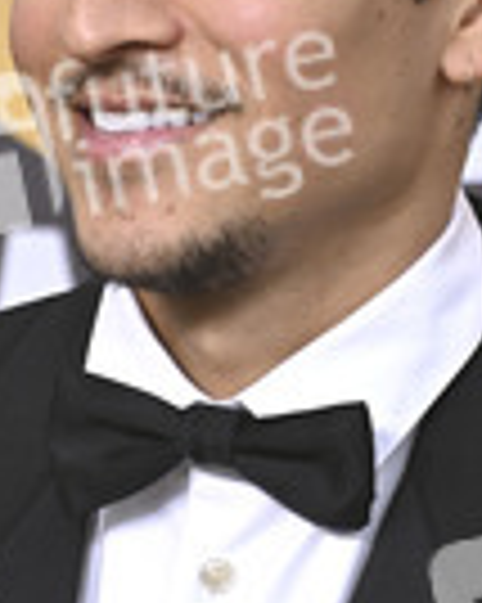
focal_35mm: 840
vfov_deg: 2.3
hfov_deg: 1.8
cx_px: 252
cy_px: 364
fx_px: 14996
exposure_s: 1/640
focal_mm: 300
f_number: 8
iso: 800
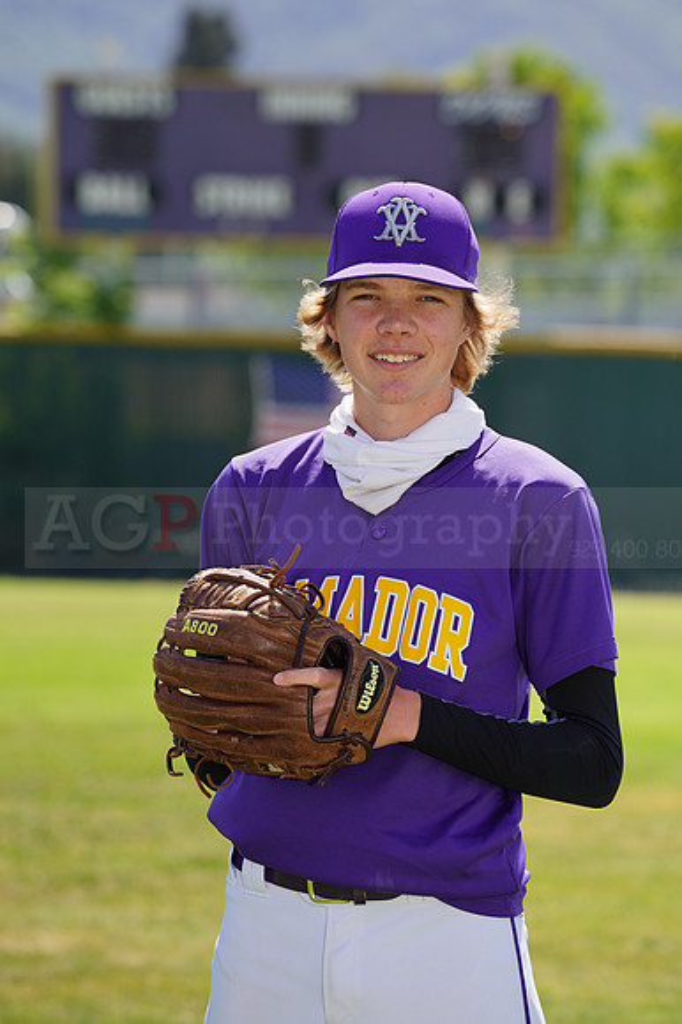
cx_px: 341
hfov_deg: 5.5
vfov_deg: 8.2
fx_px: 7112
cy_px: 512
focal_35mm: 250
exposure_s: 1/250
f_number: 8
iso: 100
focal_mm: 250
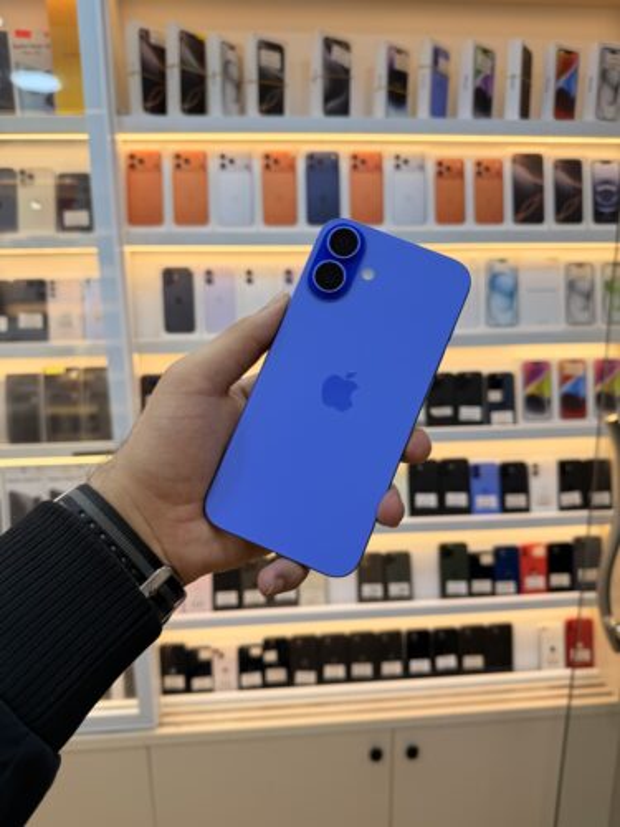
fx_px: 573
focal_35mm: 24
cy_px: 414
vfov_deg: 71.6
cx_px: 310
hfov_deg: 56.8
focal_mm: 6.76
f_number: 1.78
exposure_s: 1/461
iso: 80
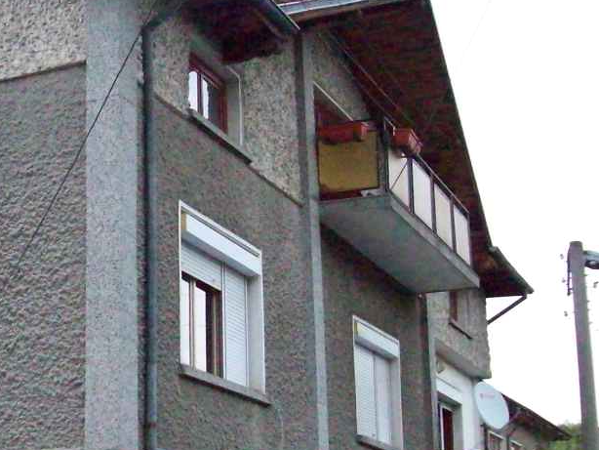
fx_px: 1298
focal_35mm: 75
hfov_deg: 24.6
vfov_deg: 19.6
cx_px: -21
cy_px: 245
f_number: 2.7
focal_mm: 6
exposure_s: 1/64
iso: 661
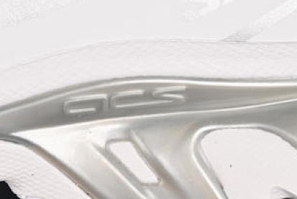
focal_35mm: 196
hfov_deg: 10.4
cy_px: -1
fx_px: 1618
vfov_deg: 7.0
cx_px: -9
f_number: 7.1
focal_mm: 50
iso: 160
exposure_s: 1/80
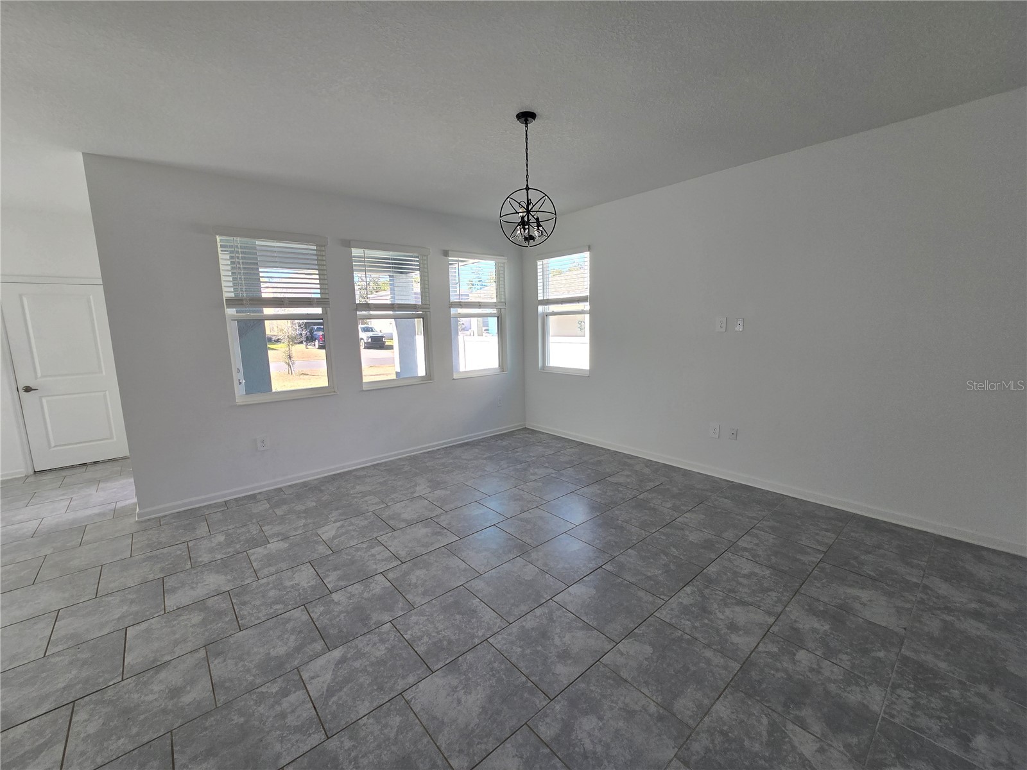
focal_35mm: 13
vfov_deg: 89.9
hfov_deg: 106.2
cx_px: 514
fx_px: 386
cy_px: 385
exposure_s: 1/142
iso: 50
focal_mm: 2.2
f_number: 2.2
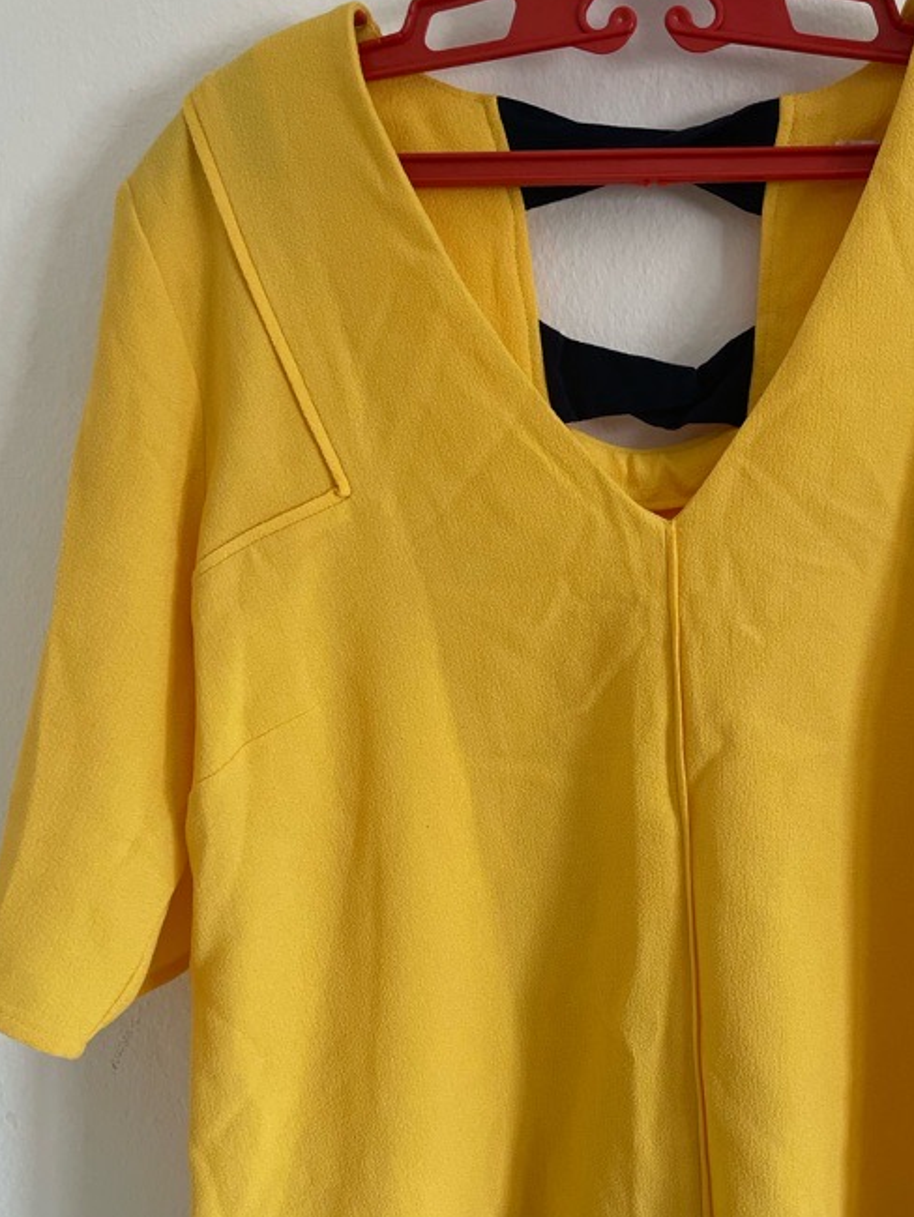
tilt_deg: -9.2
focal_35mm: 40
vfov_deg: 46.5
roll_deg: +0.7
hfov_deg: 35.3
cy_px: 728
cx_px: 665
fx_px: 1407
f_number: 1.6
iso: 100
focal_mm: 4.2
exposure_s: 1/121
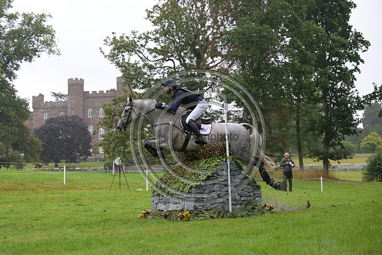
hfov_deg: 25.1
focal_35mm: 81
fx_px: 860
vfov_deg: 16.9
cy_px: 128
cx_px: 191
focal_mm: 81
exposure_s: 1/1250
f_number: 4
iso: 1250
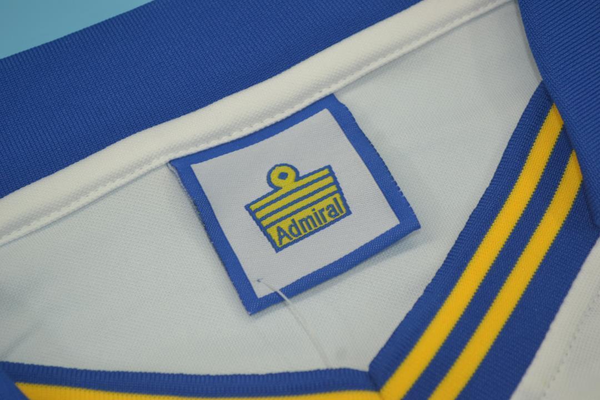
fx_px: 1375
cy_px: 200
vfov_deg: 16.6
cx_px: 300
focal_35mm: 82
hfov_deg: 24.6
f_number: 6.3
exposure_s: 1/80
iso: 200
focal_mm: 55
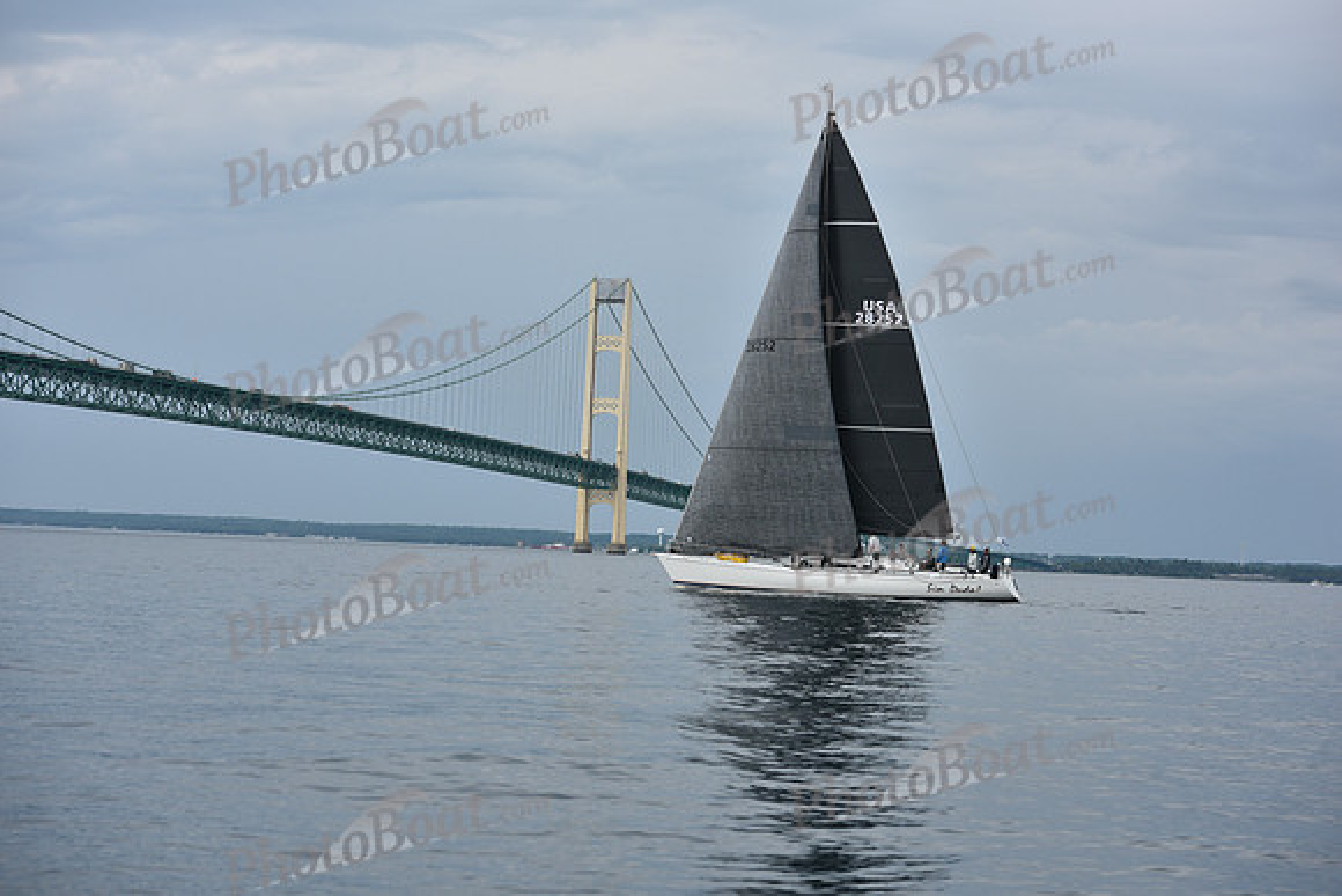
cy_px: 448
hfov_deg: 28.8
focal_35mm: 70
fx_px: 2610
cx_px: 671
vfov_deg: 19.5
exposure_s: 1/800
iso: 250
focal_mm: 70
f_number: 5
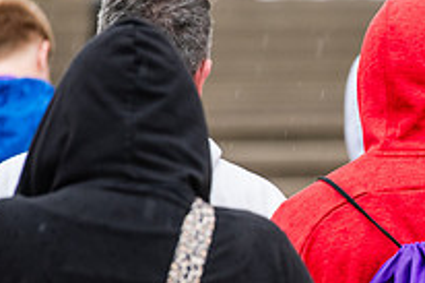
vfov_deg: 2.4
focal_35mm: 564
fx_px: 6653
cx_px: 437
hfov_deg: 3.7
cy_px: 203
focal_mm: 200
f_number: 3.5
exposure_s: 1/320
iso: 640
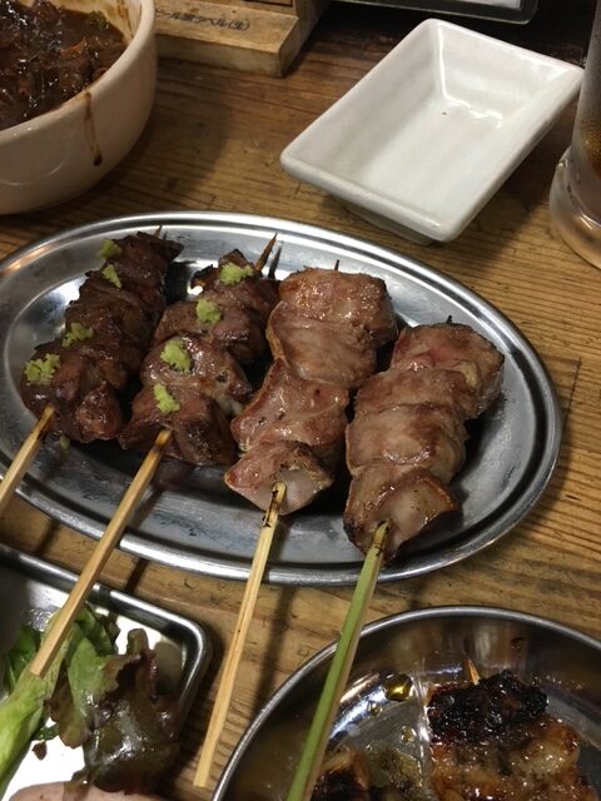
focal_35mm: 29
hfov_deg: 48.2
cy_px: 400
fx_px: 671
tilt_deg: -57.9
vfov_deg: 61.7
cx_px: 300
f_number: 2.2
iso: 160
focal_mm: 4.15
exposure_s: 1/30
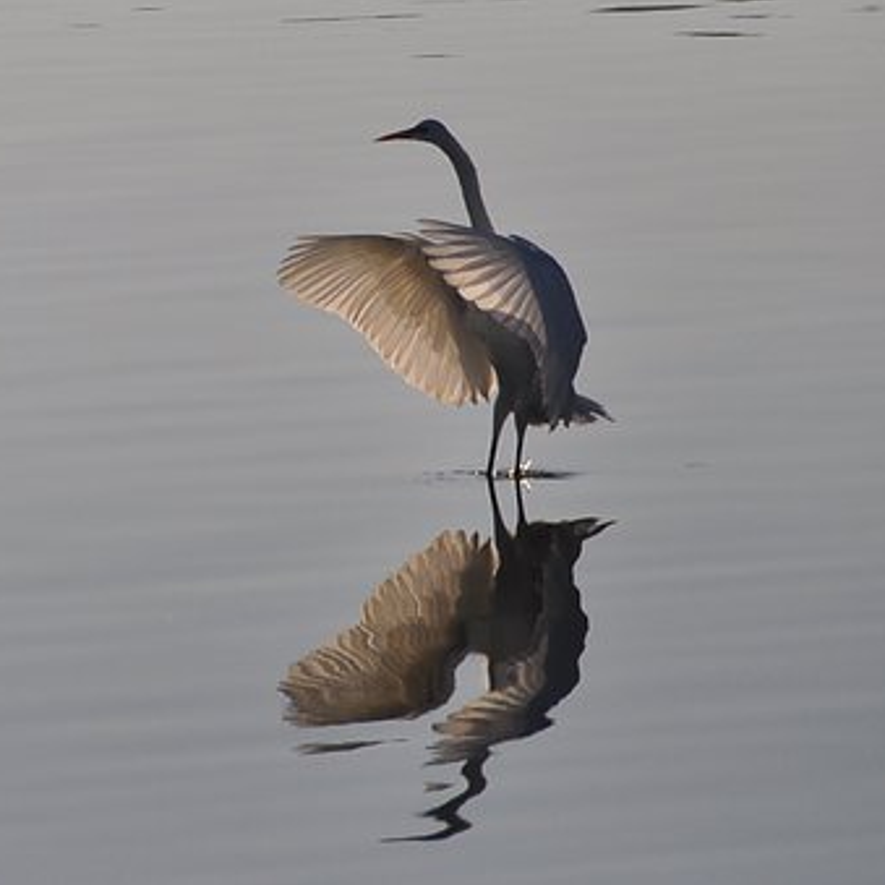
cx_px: 298
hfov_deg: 4.6
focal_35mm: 385
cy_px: 444
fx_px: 11136
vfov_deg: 4.6
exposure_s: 1/4000
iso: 200
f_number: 5.6
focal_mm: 200
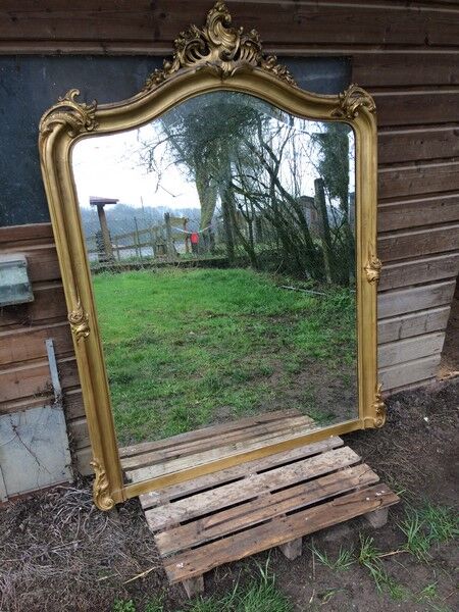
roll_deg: +0.6
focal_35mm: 29
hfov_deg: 48.2
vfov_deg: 61.7
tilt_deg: -26.6
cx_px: 230
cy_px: 306
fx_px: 513
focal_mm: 4.15
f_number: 2.2
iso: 40
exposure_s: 1/100
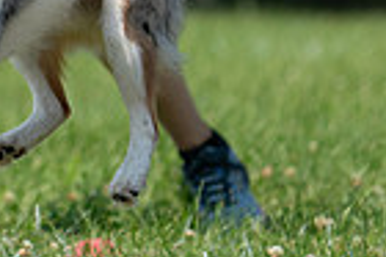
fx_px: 13569
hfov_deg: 1.6
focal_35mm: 1267
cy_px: -209
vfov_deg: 1.1
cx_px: -152
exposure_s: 1/4000
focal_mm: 306
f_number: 6.3
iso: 800
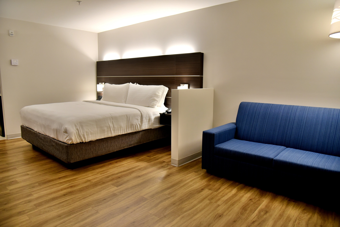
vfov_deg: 53.2
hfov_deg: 73.7
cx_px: 170
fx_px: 227
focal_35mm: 24
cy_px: 114
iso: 2500
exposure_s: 1/100
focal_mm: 24
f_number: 5
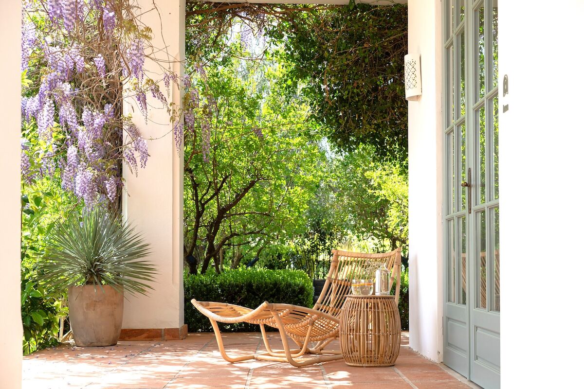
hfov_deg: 36.2
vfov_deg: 24.6
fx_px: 892
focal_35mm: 55
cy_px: 194
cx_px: 292
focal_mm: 55
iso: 200
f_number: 5.6
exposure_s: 1/200
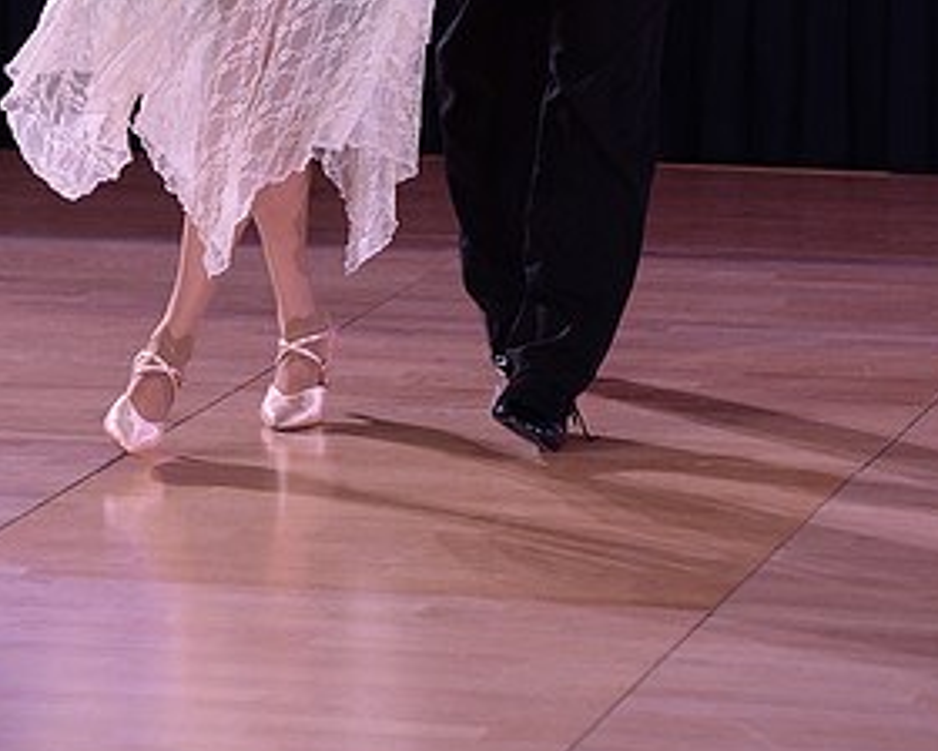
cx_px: 343
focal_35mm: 262
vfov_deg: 5.9
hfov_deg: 7.4
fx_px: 7273
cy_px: -164
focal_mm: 135
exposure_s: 1/250
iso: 2000
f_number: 4.5
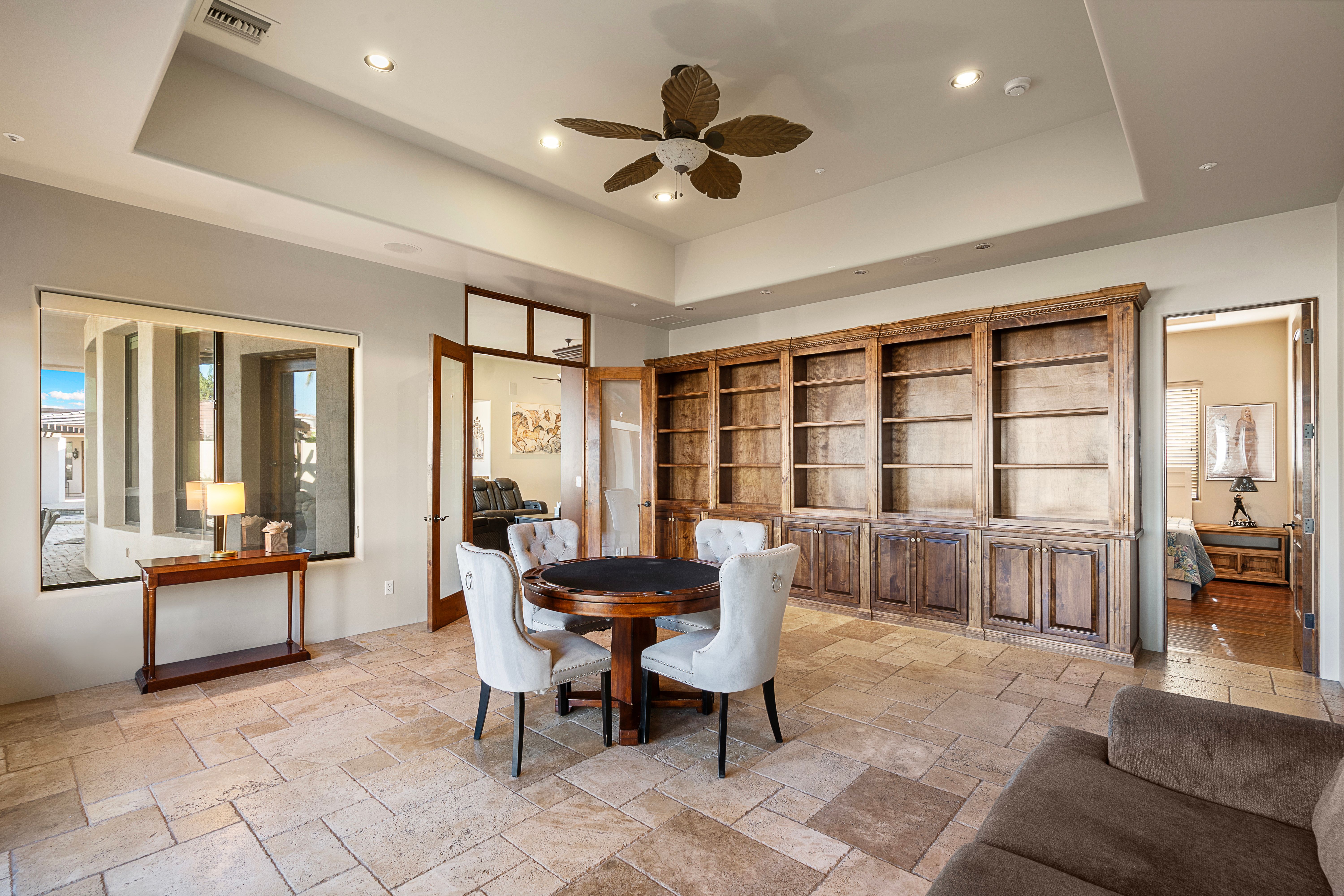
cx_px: 672
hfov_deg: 96.7
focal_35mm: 16
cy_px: 448
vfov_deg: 73.8
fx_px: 597
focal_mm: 16
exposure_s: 2
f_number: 10
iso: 200
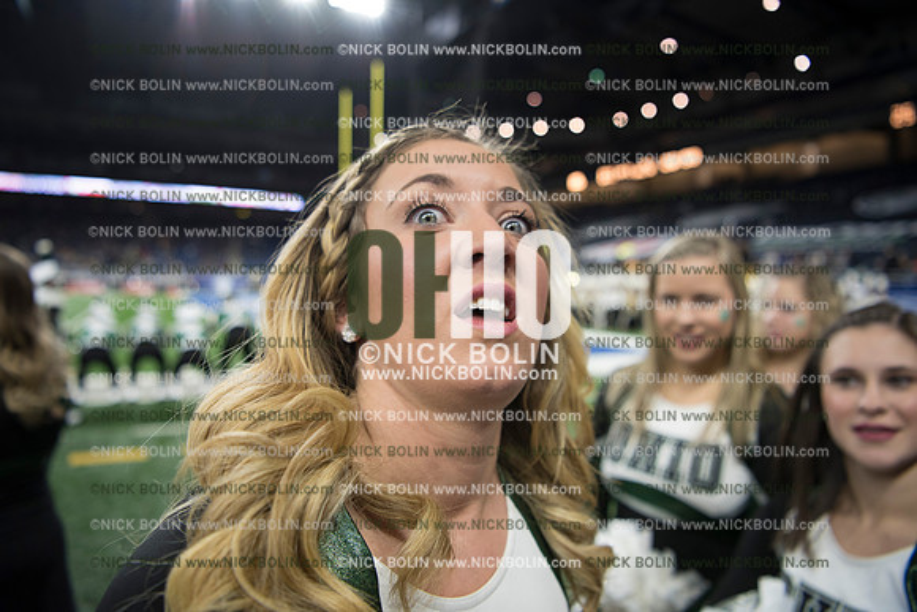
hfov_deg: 73.7
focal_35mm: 24
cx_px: 458
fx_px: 611
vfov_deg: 53.2
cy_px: 306
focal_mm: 24
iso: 1250
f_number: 2.8
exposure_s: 1/800
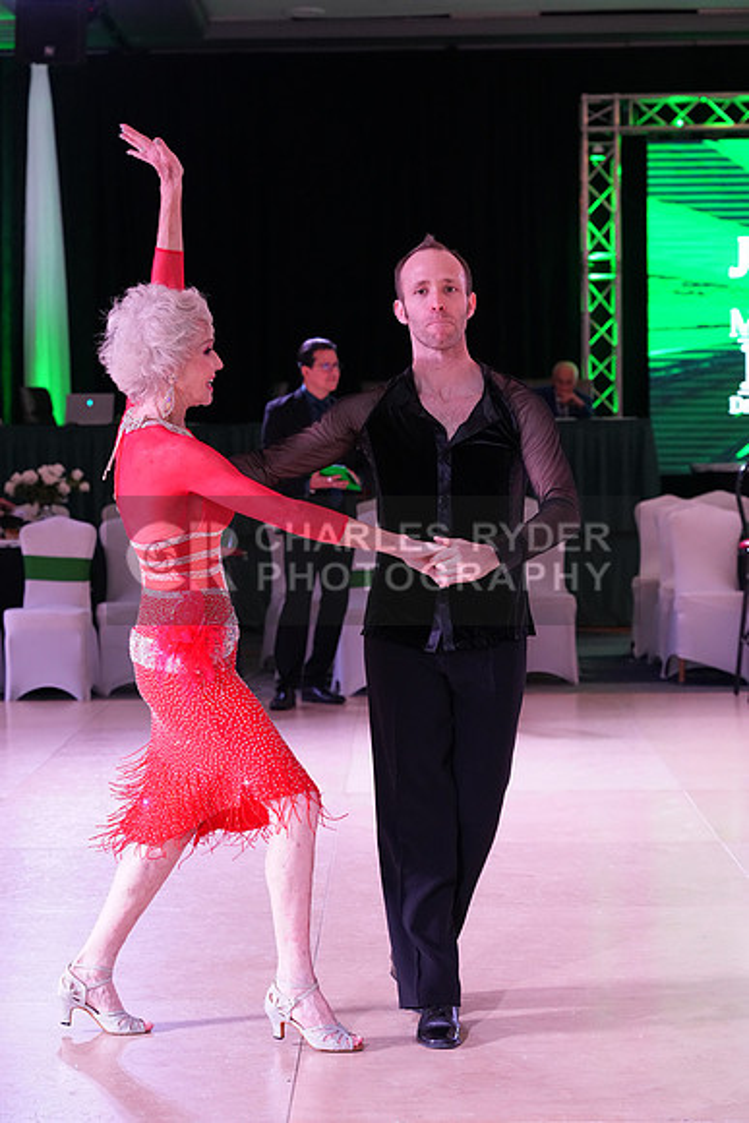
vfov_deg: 23.1
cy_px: 562
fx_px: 2744
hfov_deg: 15.5
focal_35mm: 88
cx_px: 374
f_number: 5.6
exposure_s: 1/250
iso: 3200
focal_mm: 88
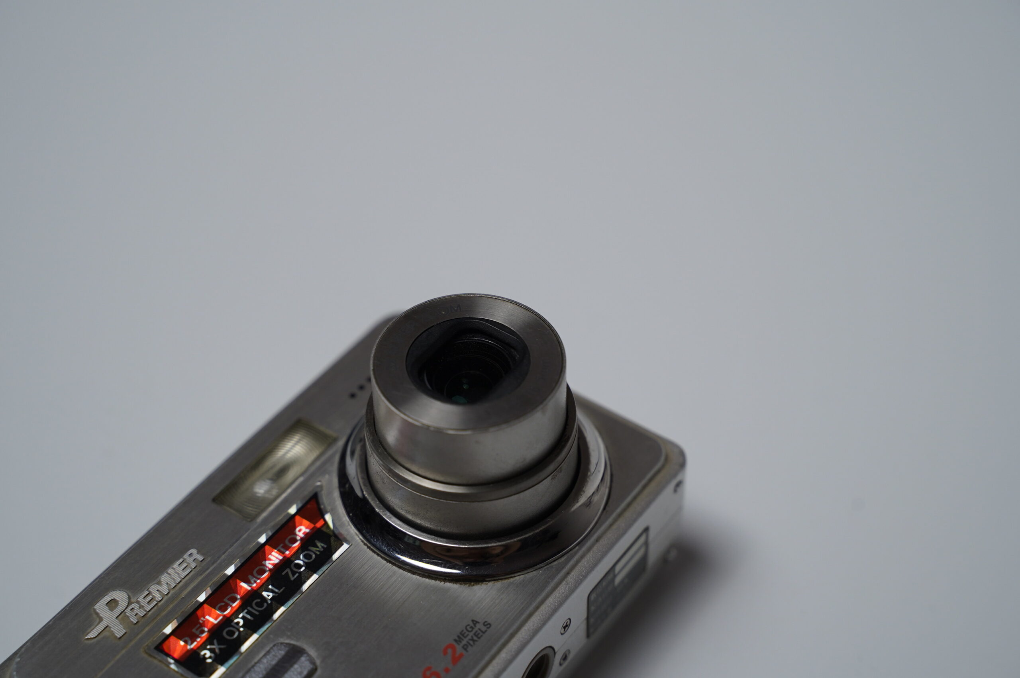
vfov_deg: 18.1
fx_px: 2123
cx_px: 510
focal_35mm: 75
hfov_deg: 27.0
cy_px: 339
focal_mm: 75
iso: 640
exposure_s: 1/125
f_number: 6.3
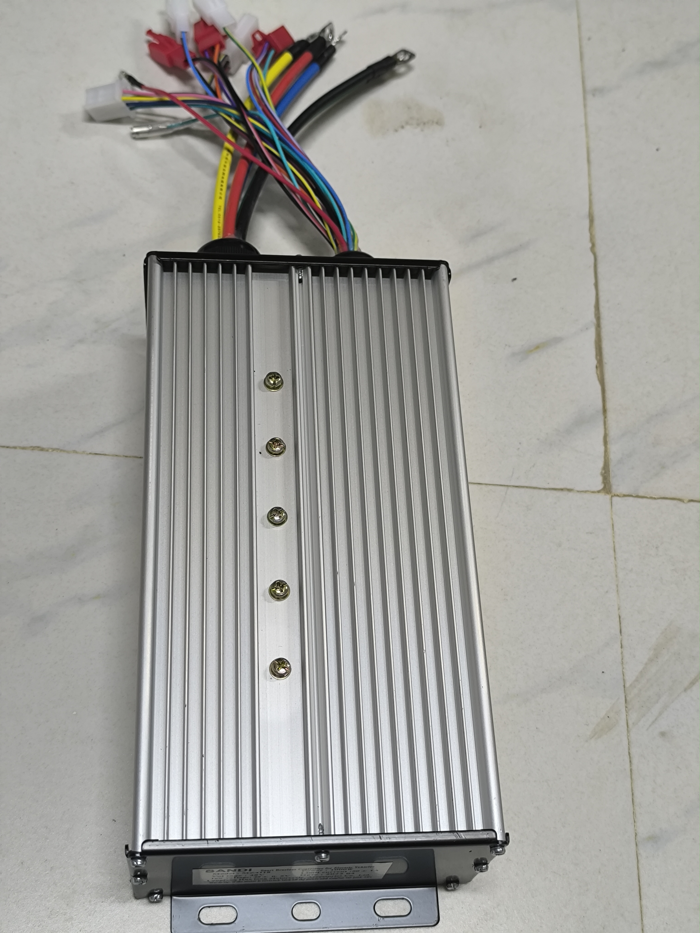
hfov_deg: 31.5
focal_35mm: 46
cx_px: 350
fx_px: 1240
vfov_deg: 41.2
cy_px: 466
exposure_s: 1/100
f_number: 1.65
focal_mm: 6.14
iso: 640
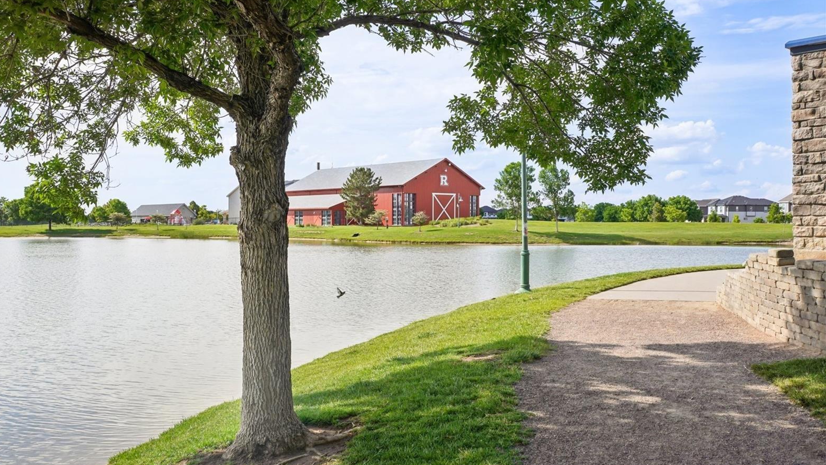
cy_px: 223
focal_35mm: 32
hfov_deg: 61.0
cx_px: 406
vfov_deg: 36.7
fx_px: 701
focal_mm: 20
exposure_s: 1/500
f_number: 8
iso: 100
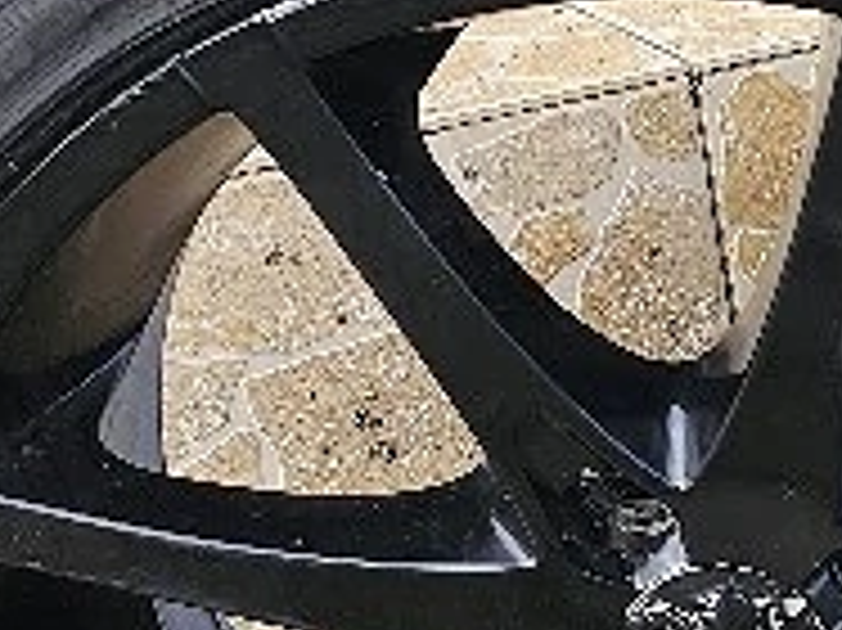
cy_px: 351
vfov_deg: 12.0
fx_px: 2990
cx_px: 1734
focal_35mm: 123
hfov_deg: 13.5
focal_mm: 6.3
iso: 12
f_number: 1.7
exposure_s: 1/182
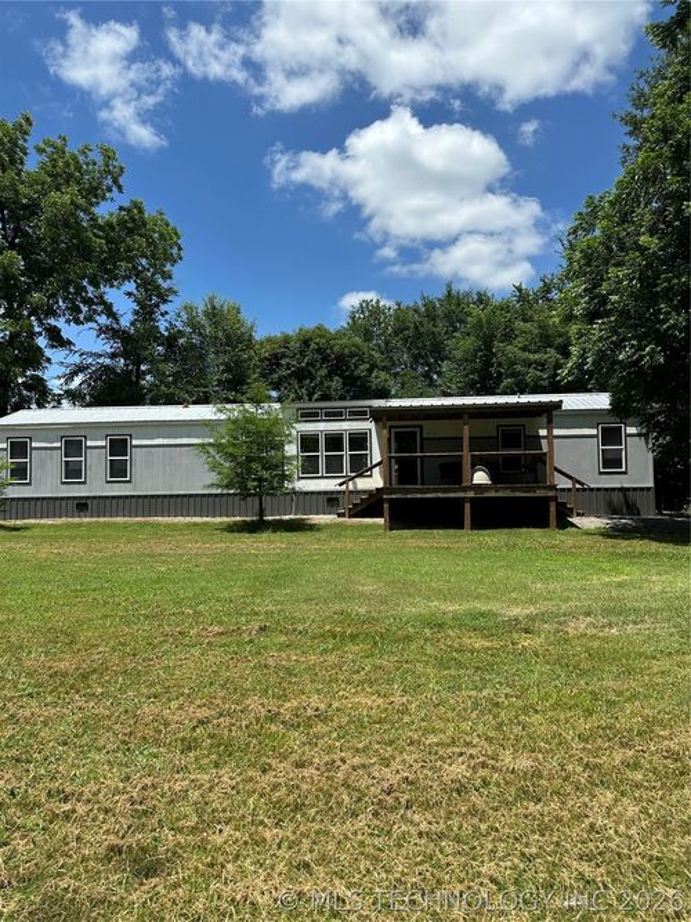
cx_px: 346
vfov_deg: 71.6
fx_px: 639
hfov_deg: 56.8
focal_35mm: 24
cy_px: 461
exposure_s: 1/4545
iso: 80
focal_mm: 6.86
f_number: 1.78
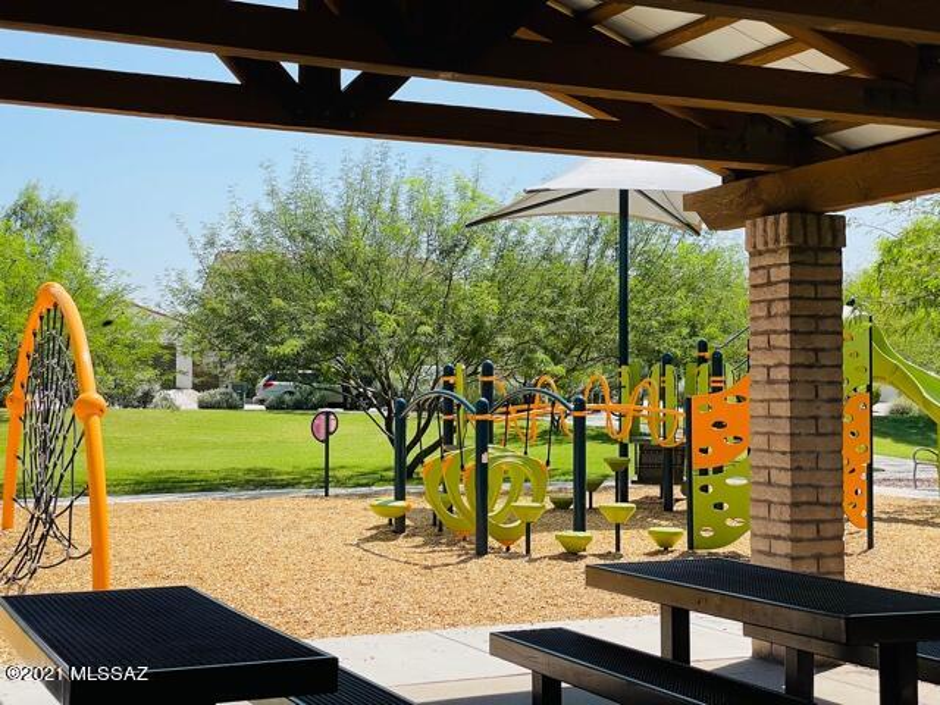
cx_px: 470
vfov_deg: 28.0
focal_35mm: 52
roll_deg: +0.4
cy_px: 352
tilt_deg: +2.5
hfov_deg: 36.8
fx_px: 1412
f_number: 2
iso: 25
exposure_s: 1/1453
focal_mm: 6
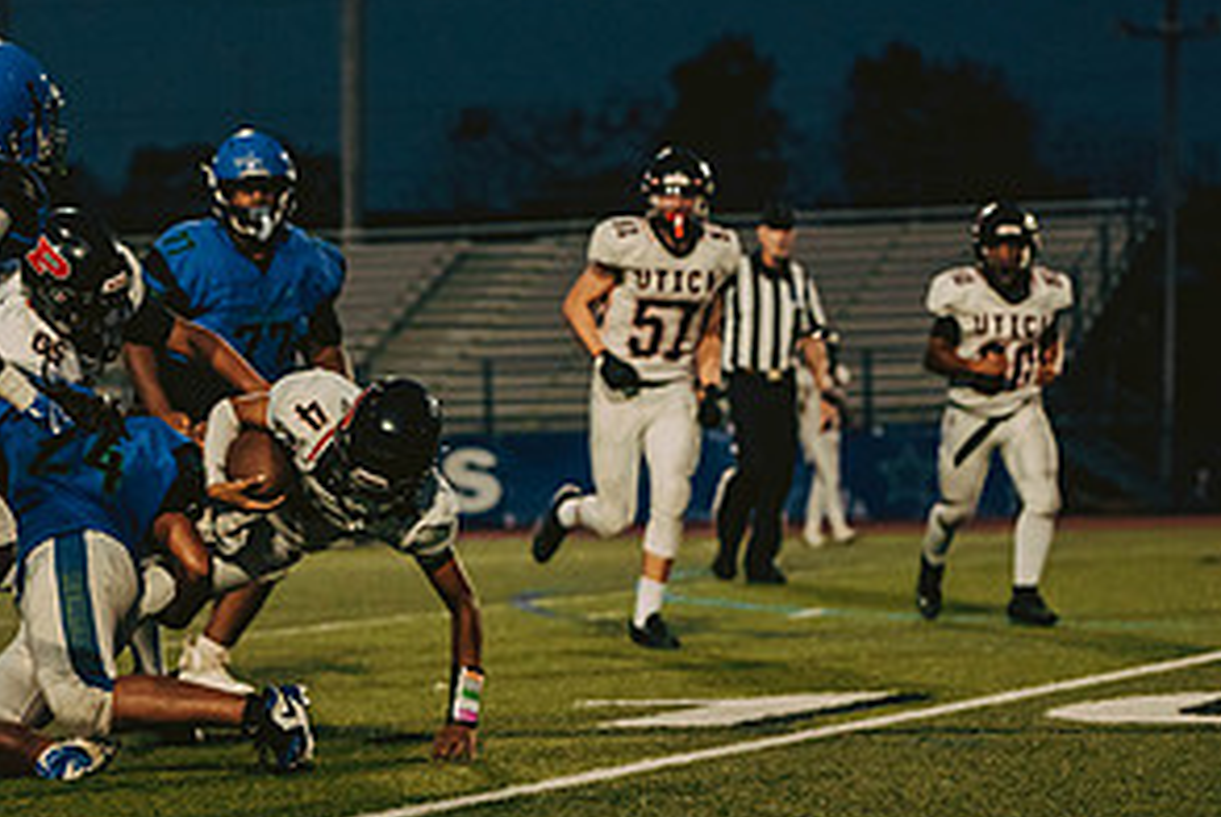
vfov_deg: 7.6
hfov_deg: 11.2
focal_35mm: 182
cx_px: 229
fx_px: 6179
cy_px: 448
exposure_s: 1/1250
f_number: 2.8
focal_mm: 92
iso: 1600
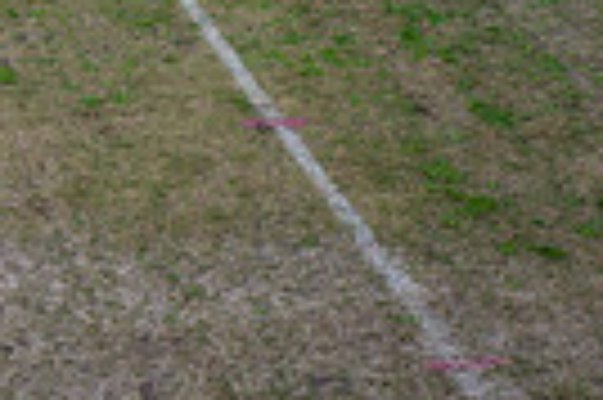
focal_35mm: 104
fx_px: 1740
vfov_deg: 12.0
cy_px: -344
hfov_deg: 17.7
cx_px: -297
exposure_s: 1/1250
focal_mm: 24
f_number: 2.8
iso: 125
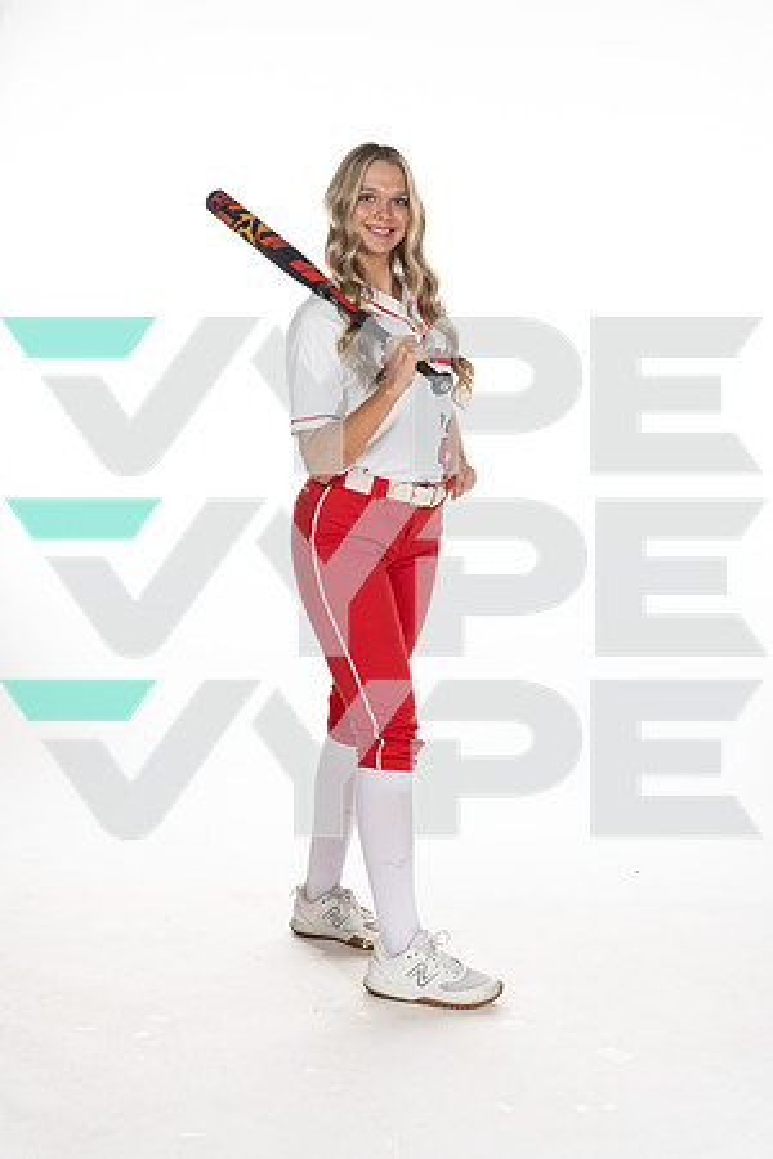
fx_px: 1610
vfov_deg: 39.6
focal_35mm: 50
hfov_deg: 27.0
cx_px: 386
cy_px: 580
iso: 400
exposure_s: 1/250
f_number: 6.3
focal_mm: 50
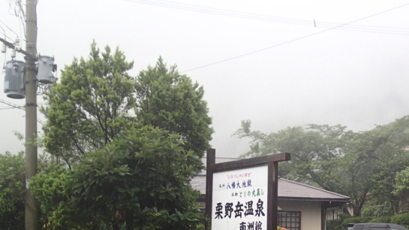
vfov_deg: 21.0
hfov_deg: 36.9
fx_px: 607
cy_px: 205
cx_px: 266
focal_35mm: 56
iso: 100
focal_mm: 6.42
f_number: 2.6
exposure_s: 1/125
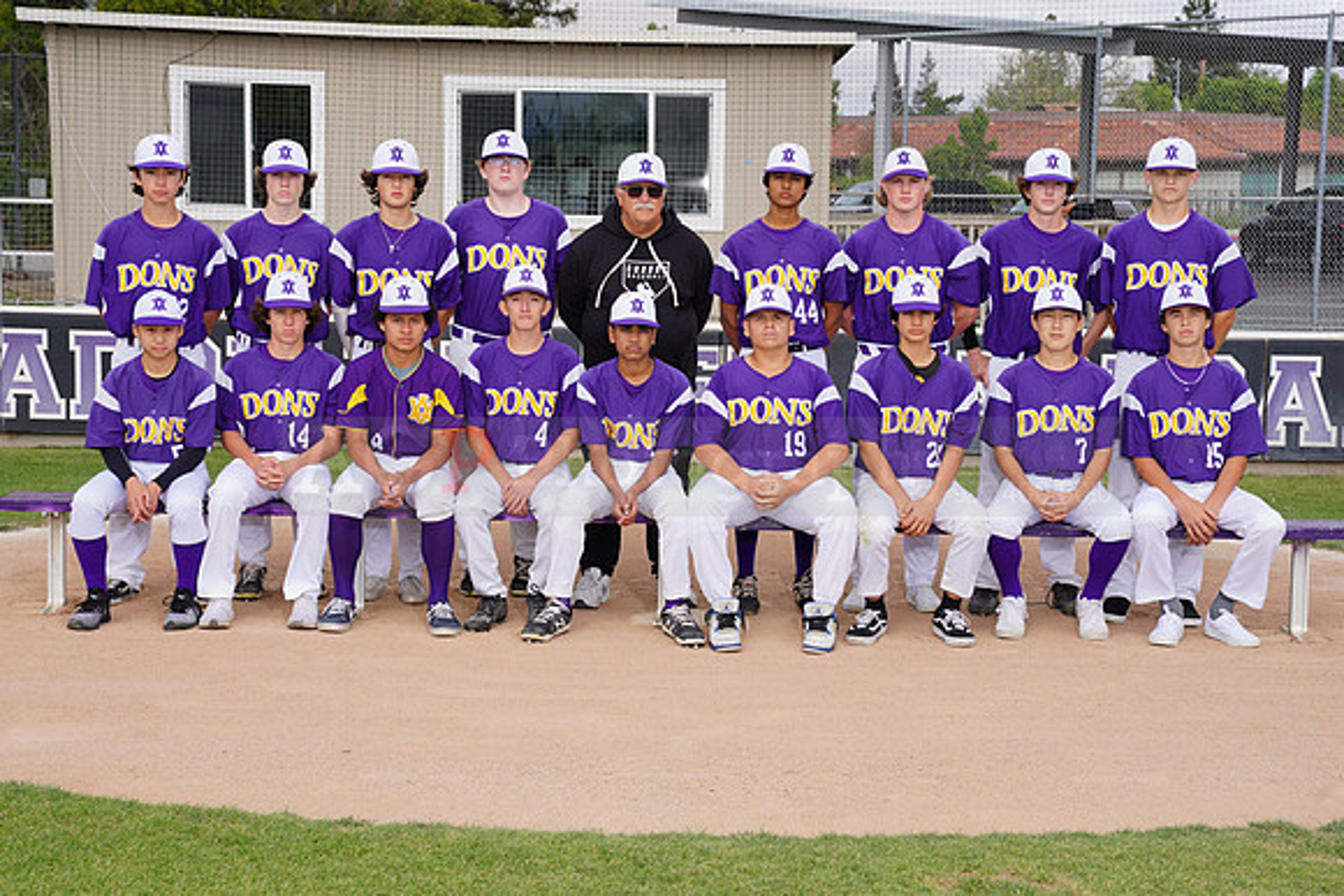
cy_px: 448
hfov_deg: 28.8
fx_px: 2614
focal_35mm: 70
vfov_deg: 19.5
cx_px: 672
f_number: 9
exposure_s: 1/250
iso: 200
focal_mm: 70
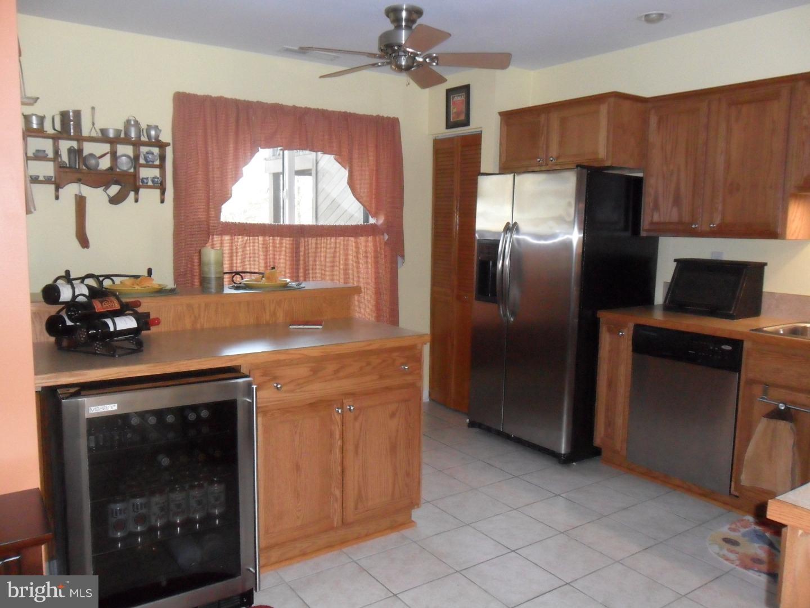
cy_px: 304
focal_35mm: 27
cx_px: 405
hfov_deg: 65.3
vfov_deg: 51.4
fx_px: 632
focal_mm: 4.9
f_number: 3.5
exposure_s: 1/45
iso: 400
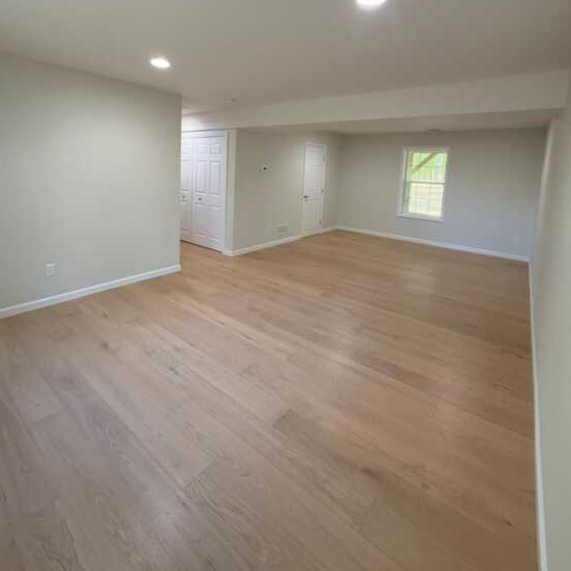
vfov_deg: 81.9
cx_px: 281
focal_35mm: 17
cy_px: 203
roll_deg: -2.7
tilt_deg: -6.2
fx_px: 317
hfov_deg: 84.0
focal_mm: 2.22
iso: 400
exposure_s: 1/120
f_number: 2.2
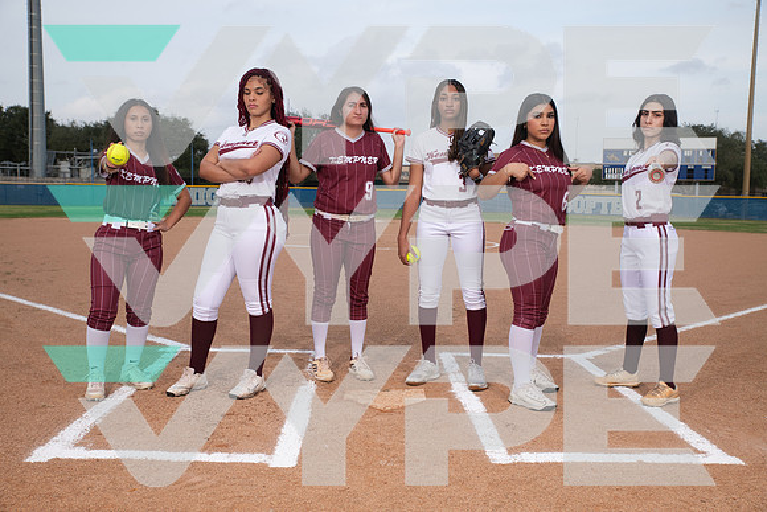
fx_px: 767
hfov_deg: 53.1
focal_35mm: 36
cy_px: 256
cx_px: 384
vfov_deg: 36.9
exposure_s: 1/400
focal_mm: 36
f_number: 6.3
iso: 200
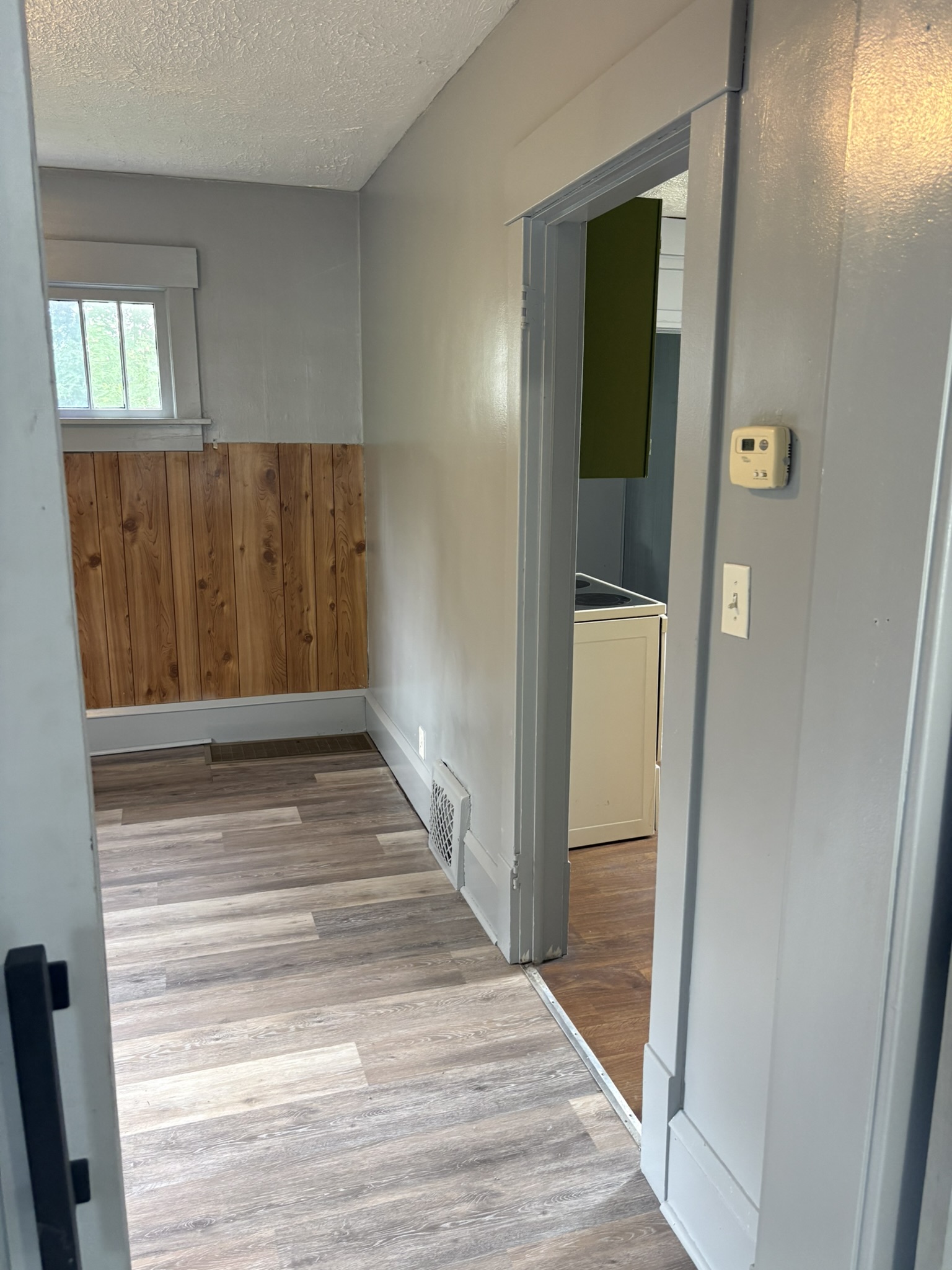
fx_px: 953
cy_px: 635
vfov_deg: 67.3
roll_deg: -0.3
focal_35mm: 26
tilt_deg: -12.7
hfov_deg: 53.1
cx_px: 476
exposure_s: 1/60
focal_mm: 5.96
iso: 200
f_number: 1.6
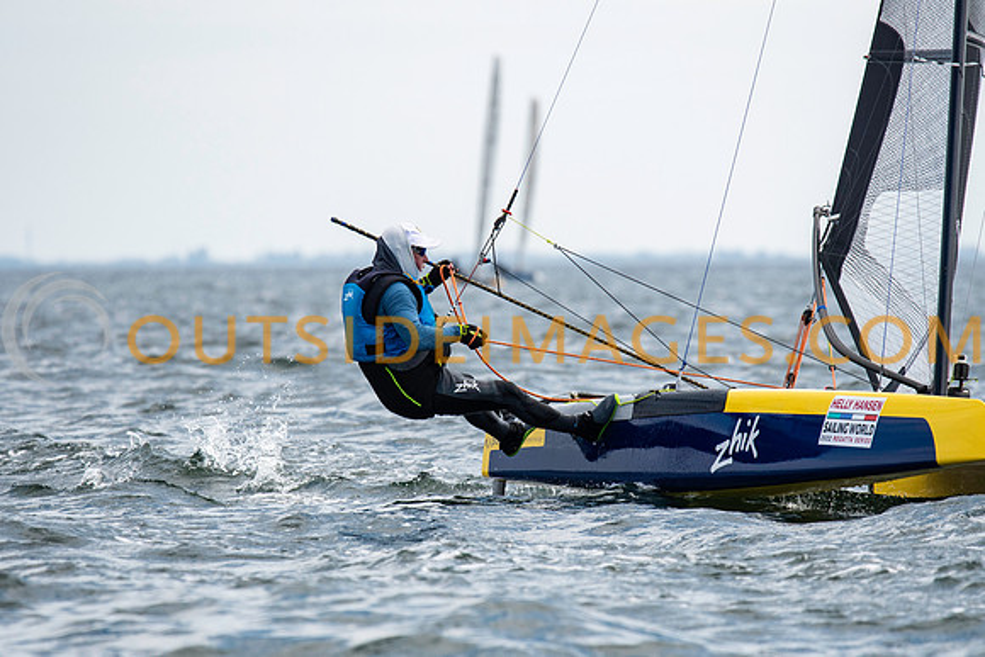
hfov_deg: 4.5
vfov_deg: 3.0
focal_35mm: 456
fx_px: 12491
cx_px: 492
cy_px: 328
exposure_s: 1/4000
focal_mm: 300
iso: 400
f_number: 5
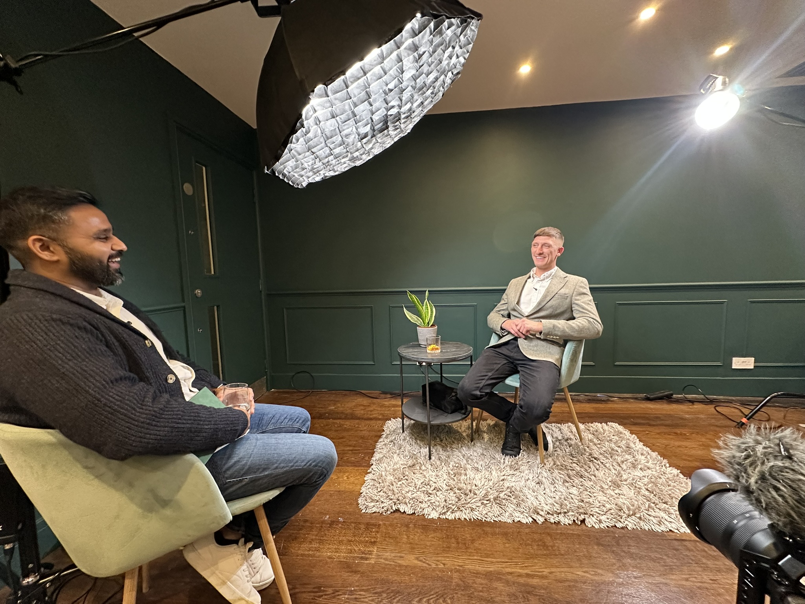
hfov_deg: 102.1
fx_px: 326
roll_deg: +1.6
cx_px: 402
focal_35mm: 14
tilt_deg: -5.6
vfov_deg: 85.7
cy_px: 302
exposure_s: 1/60
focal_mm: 2.22
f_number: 2.2
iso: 640
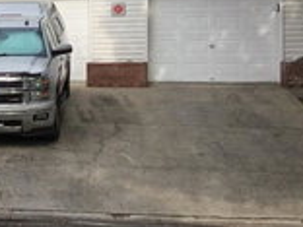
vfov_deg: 17.3
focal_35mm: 85
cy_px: 80
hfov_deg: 21.2
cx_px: -77
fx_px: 744
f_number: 2.4
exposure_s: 1/558
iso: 25
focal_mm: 3.3
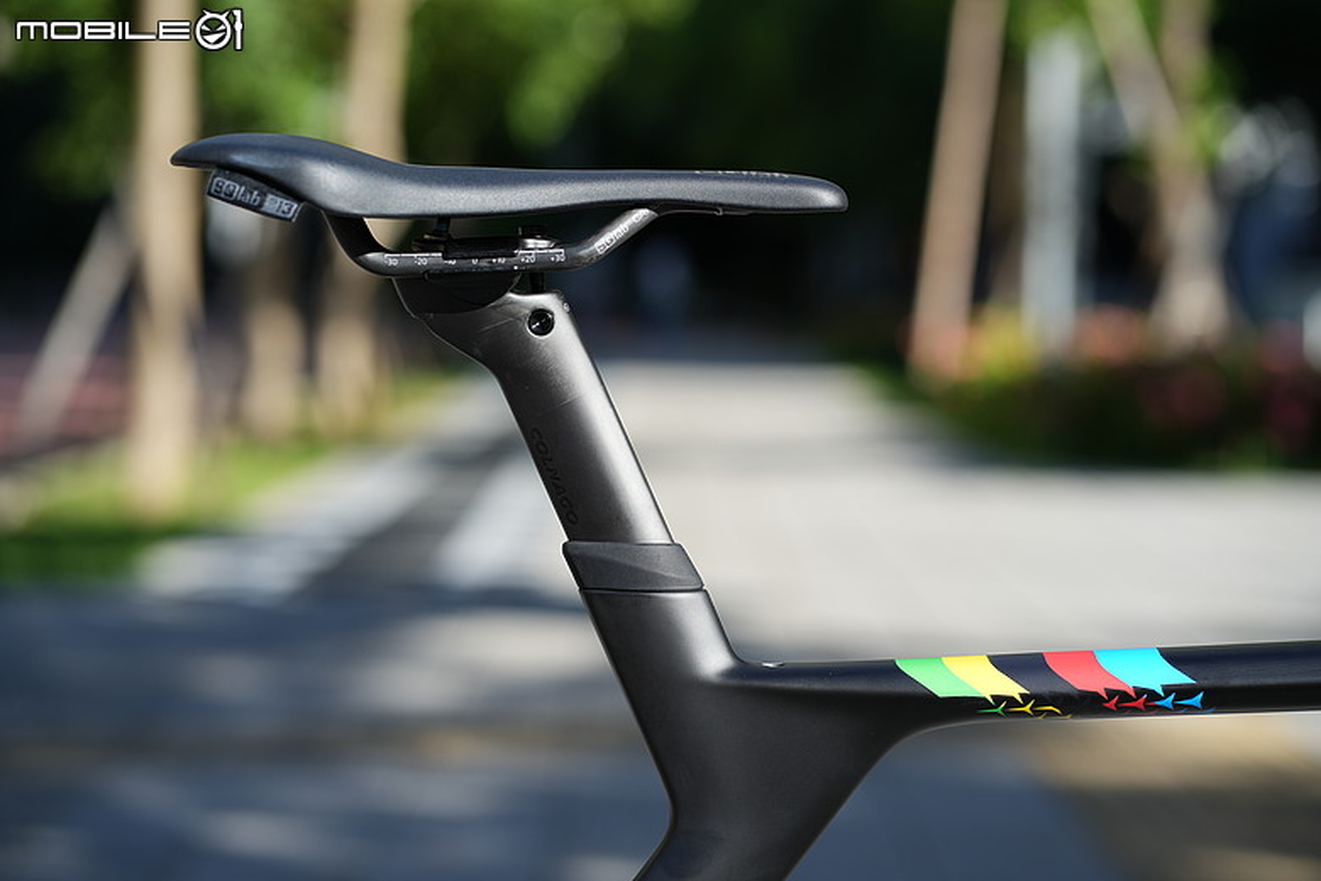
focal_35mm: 85
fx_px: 3119
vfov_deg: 16.1
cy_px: 440
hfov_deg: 23.9
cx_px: 660
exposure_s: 1/500
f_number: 4
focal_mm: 85
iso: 100
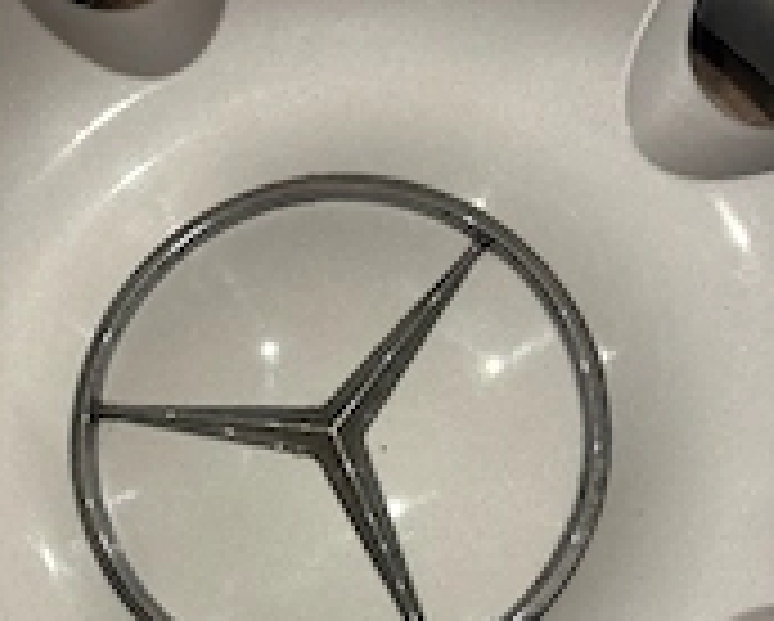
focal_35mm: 59
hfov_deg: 31.8
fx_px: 1353
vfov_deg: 25.2
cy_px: 536
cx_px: 284
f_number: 1.6
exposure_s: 1/50
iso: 80
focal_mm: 5.96
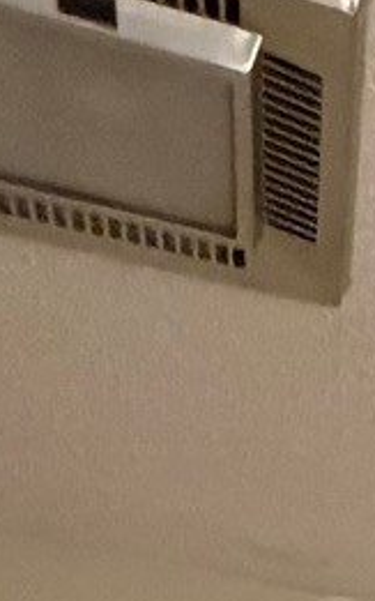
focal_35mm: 109
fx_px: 1783
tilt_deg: -10.2
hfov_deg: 9.8
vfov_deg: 11.1
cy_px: 1833
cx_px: 1051
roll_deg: +0.9
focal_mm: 2.22
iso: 800
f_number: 2.2
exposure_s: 1/60
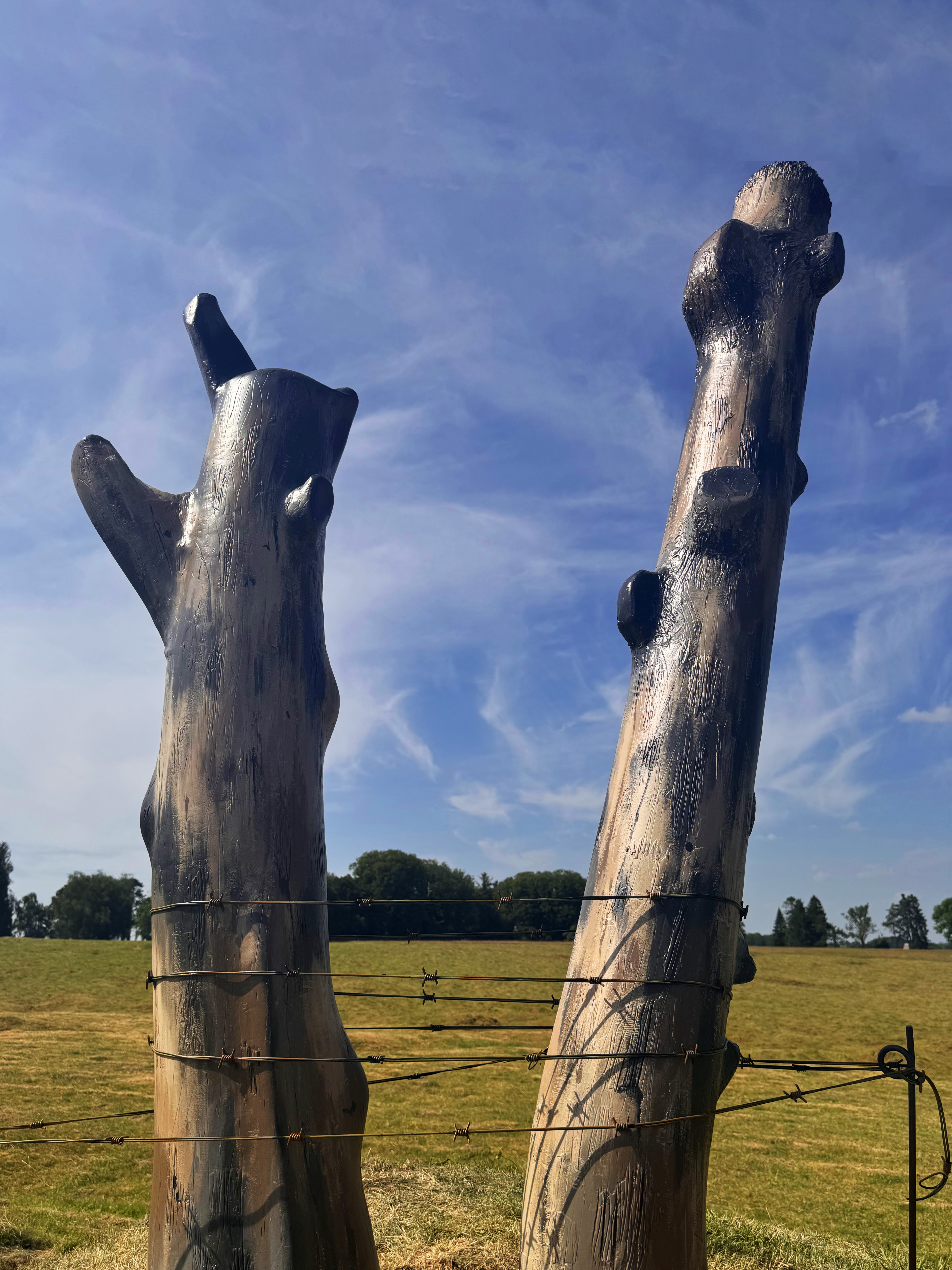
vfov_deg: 71.6
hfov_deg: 56.8
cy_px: 635
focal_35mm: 24
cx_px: 476
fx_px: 880
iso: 80
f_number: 1.78
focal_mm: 6.76
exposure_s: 1/7937
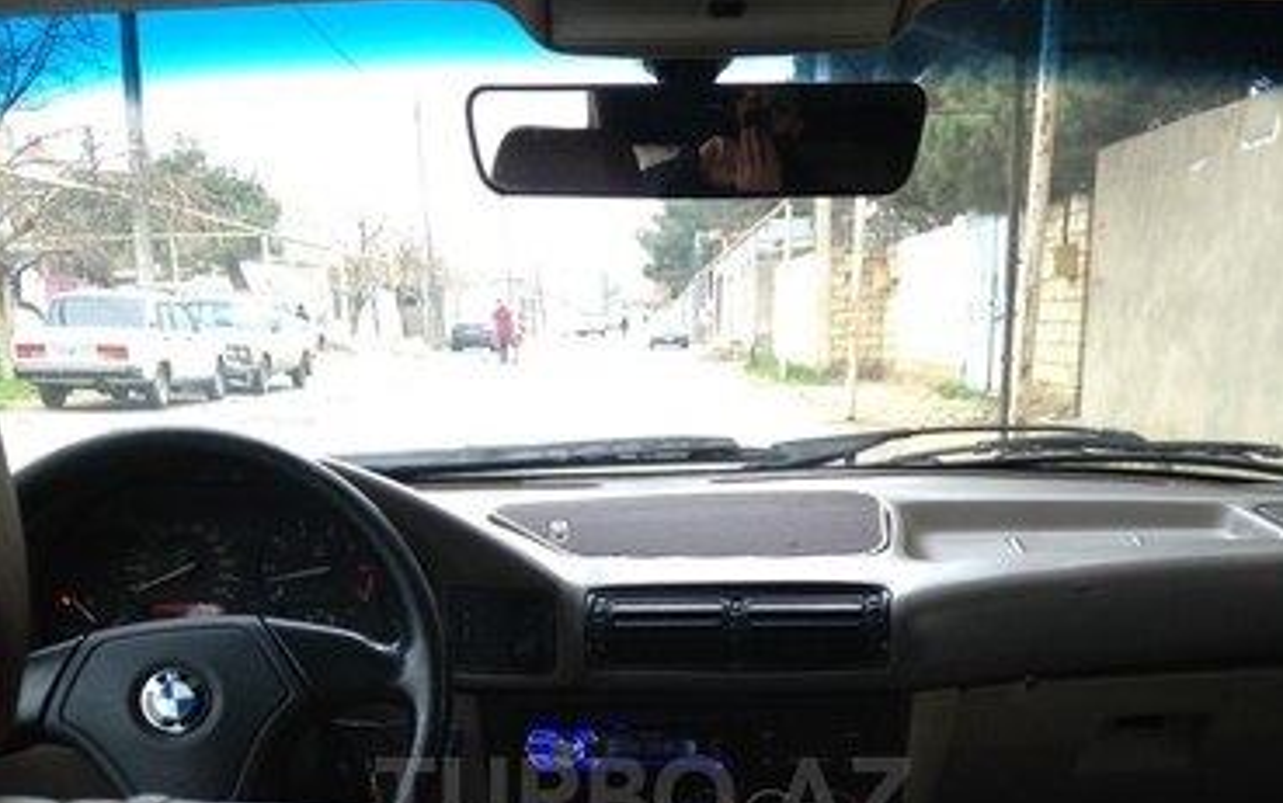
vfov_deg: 26.1
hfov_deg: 42.6
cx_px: 643
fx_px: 1644
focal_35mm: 47
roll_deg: +0.2
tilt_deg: -14.1
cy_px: 796
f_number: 2.4
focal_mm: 4.12
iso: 50
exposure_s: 1/30
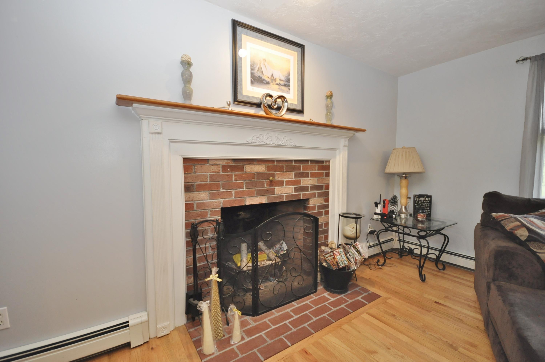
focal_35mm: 15
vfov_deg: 77.2
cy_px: 181
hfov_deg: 100.5
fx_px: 227
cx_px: 272
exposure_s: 1/60
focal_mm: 10
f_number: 4
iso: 800
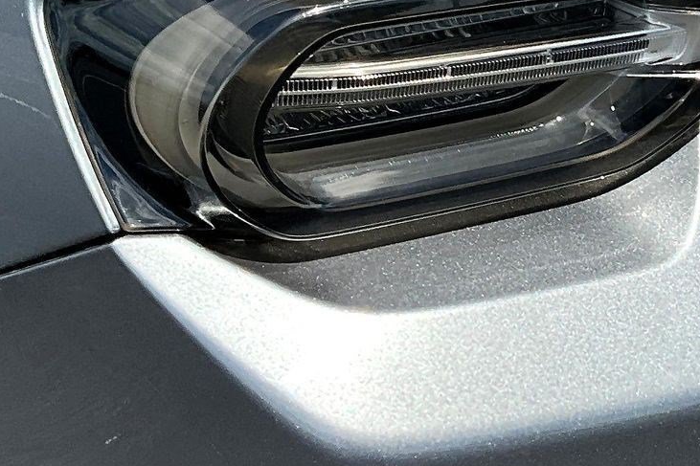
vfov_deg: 20.3
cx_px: 596
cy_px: 84
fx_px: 1283
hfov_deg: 29.6
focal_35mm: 66
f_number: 1.8
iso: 25
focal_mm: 3
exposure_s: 1/1195
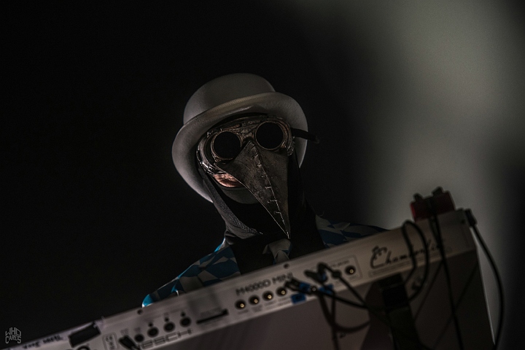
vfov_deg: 5.9
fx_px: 3390
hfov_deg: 8.9
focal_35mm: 232
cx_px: 262
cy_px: 175
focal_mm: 155
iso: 250
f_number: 2.8
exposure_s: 1/80
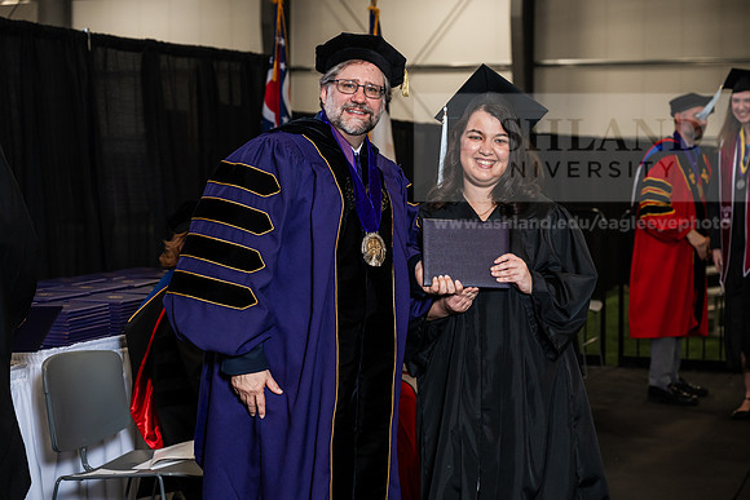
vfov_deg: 19.5
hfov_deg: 28.8
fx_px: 1459
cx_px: 375
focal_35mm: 70
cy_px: 250
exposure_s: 1/200
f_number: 4.5
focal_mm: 70
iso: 1250
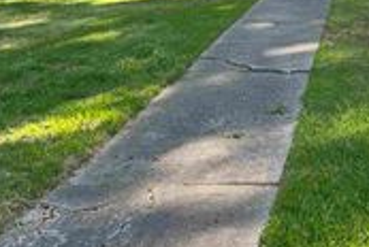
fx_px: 801
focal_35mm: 78
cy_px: -93
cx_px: 307
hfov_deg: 25.4
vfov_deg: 16.4
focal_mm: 5.7
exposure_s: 1/347
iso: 50
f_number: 1.5
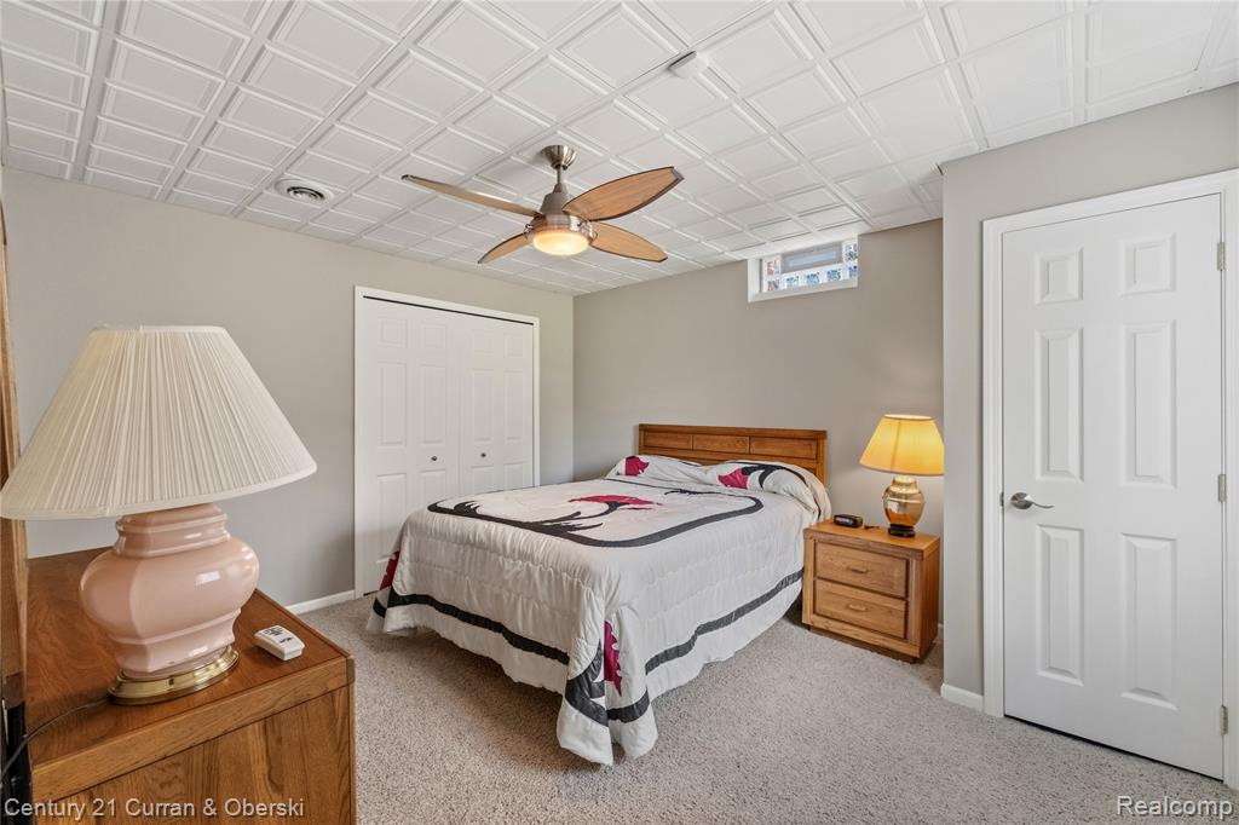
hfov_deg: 100.4
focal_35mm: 15
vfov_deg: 77.3
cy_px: 412
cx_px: 620
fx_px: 516
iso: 800
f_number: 7.1
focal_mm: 10
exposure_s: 1/4
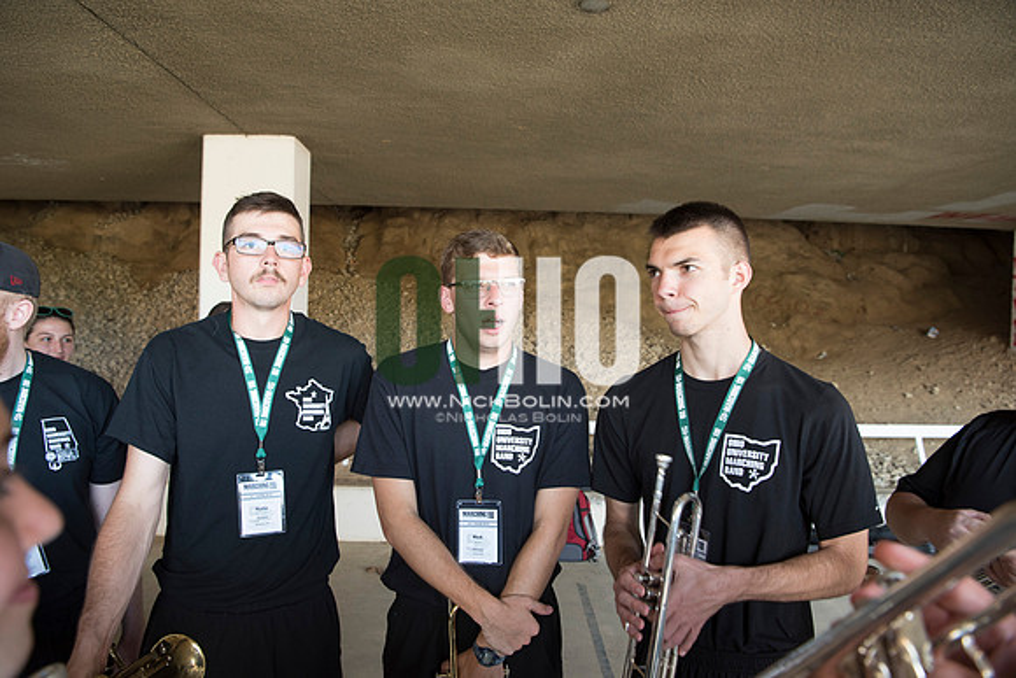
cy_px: 339
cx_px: 508
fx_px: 677
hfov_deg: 73.7
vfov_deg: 53.2
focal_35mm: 24
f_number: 5
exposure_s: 1/60
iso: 640
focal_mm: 24
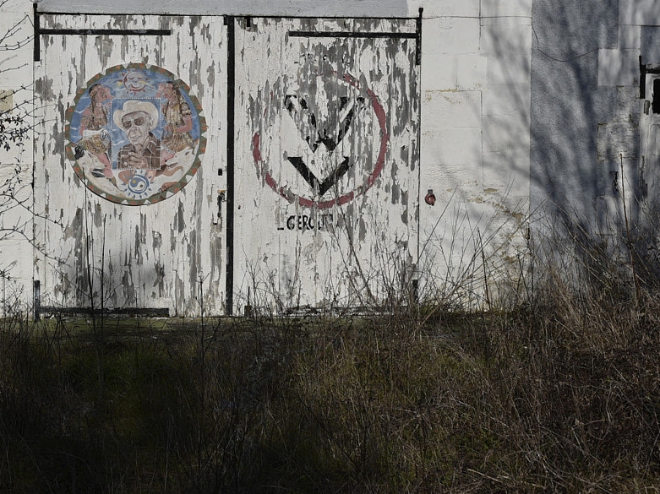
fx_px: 1315
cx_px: 154
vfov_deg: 21.2
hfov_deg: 27.7
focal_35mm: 69
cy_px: 149
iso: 100
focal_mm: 35
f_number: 5.6
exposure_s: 1/3200
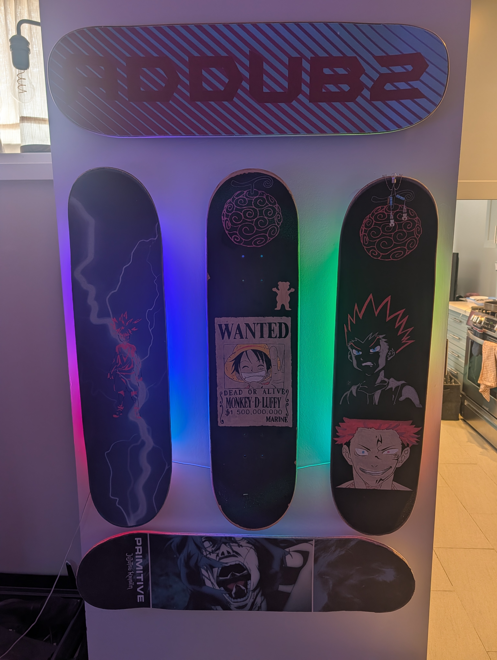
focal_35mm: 24
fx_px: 458
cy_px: 330
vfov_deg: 71.5
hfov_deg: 56.9
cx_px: 248
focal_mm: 6.9
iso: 145
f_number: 1.68
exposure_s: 1/120
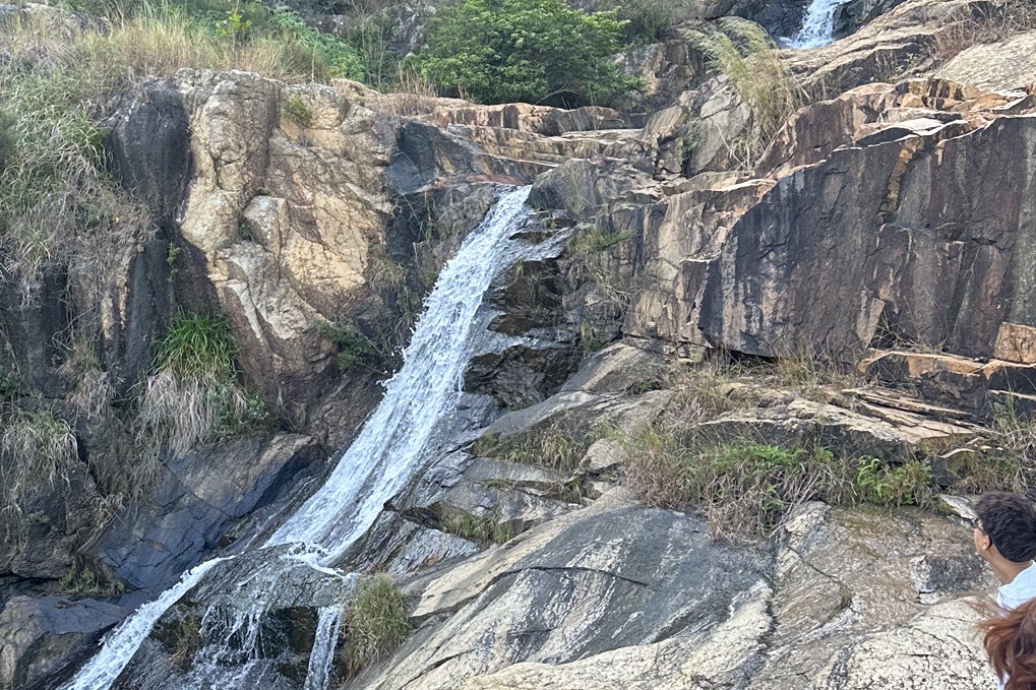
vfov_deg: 27.5
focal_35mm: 49
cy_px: 380
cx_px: 320
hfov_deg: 39.7
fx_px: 1410
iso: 80
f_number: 1.78
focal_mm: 6.86
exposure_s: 1/167
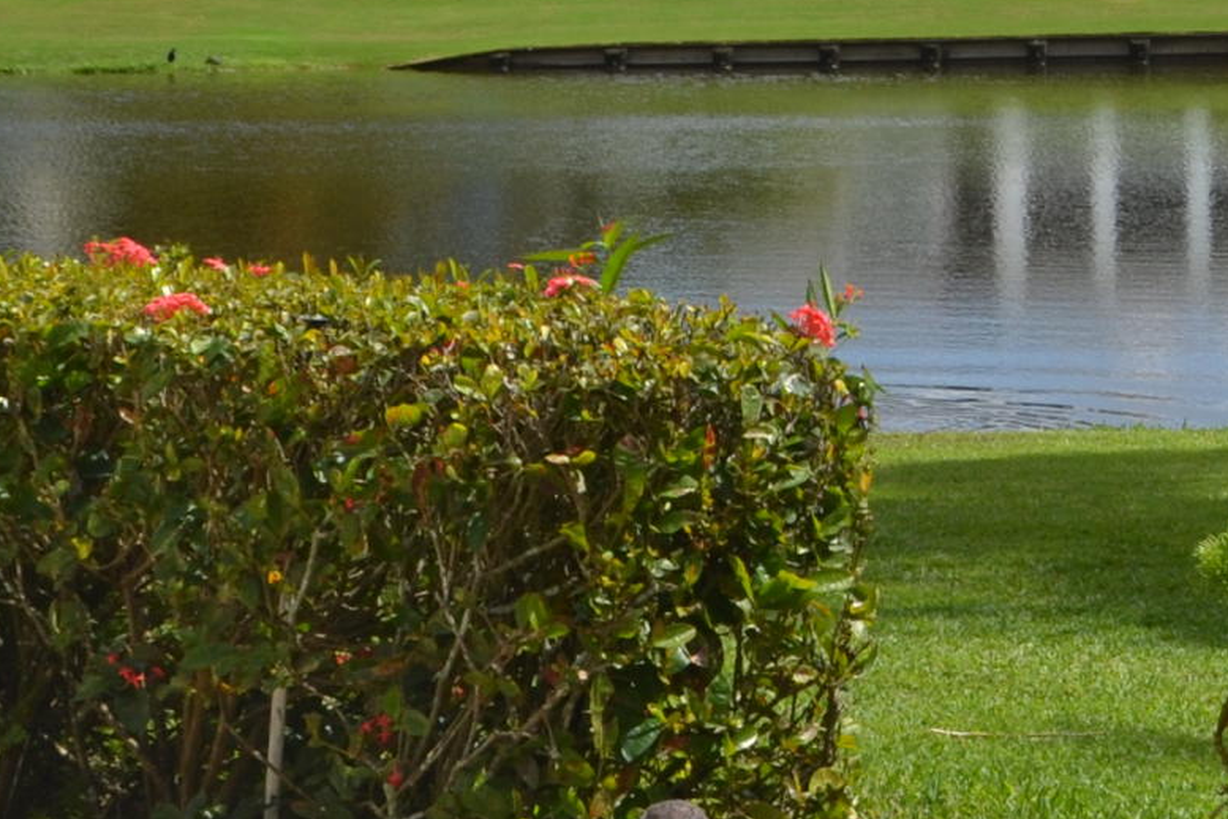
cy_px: -302
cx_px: 1392
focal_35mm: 139
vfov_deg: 9.7
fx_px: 4741
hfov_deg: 14.4
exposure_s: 1/250
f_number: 7.1
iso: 100
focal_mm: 24
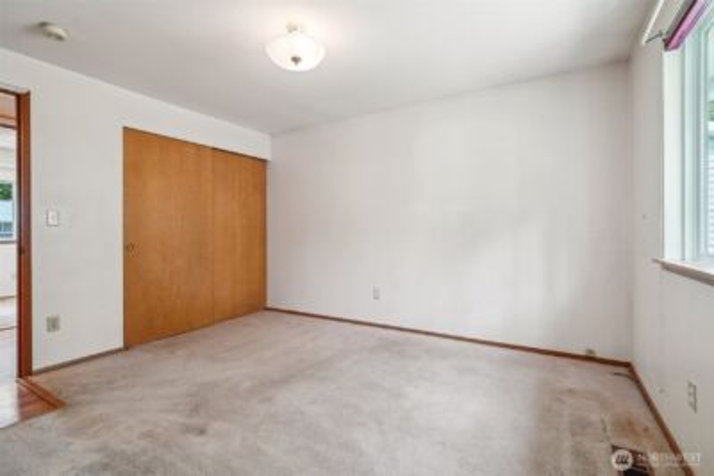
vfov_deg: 73.8
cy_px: 238
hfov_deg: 96.7
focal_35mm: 16
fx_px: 317
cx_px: 357
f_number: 8
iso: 1600
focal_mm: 16
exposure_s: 1/25
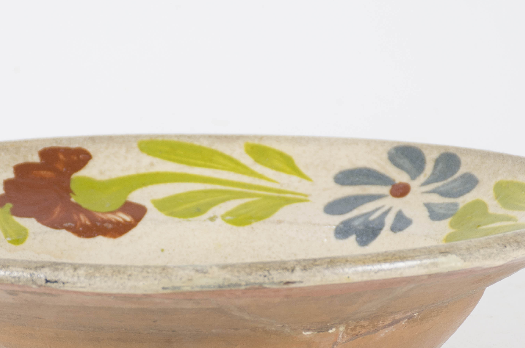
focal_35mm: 248
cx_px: 208
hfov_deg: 8.3
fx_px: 3609
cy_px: 240
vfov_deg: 5.5
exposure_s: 1/160
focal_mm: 90
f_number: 6.3
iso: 160
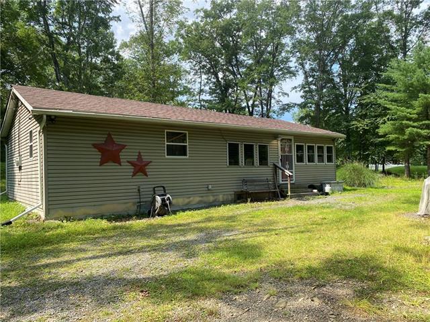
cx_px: 215
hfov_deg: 67.3
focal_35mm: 26
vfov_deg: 53.1
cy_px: 161
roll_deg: +0.6
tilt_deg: +1.3
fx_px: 323
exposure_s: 1/827
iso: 32
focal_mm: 4.25
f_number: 1.8
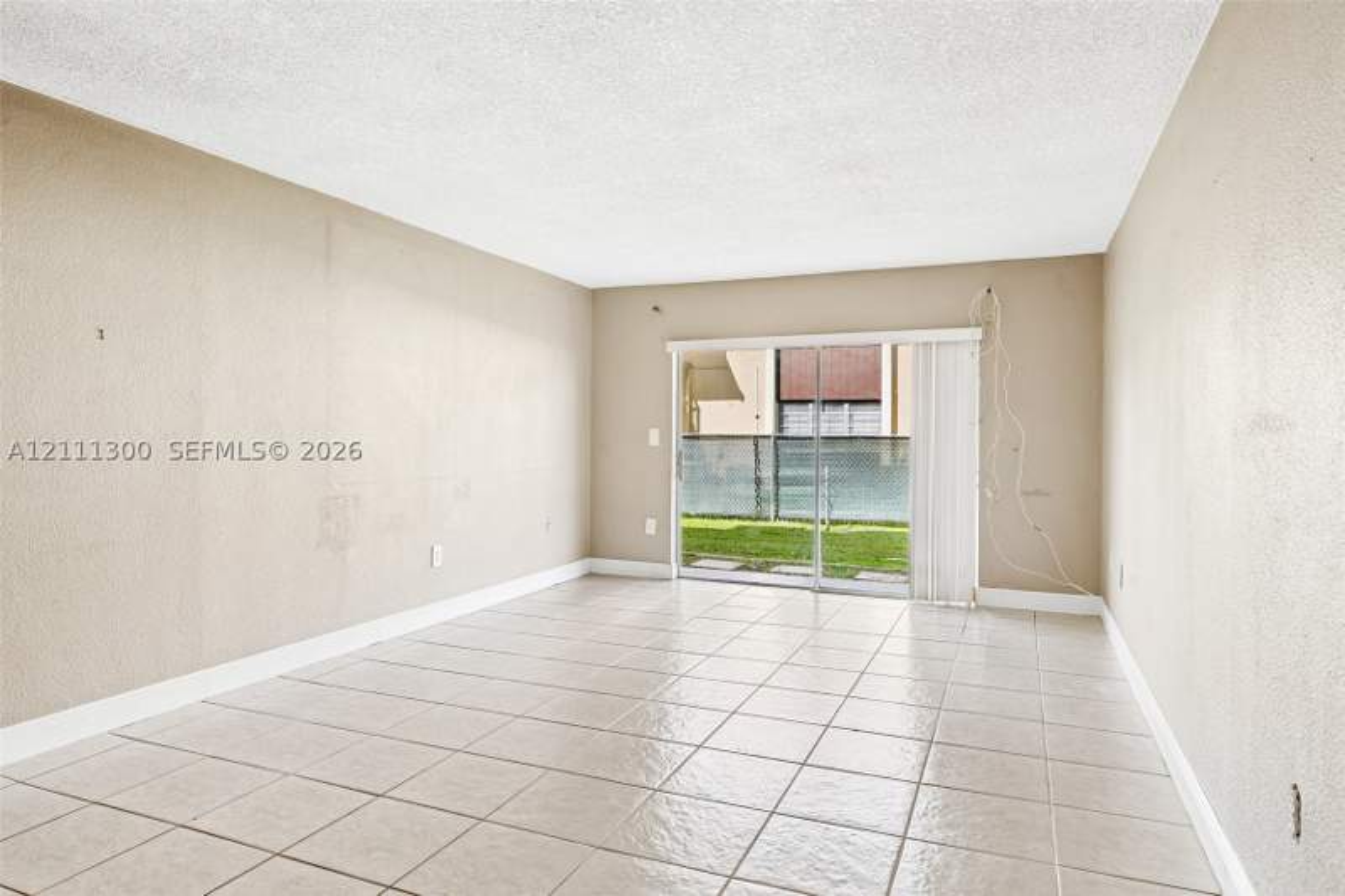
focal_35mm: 22
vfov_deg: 57.2
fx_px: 822
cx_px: 672
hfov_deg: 78.6
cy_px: 448
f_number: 8
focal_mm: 22
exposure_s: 1/30
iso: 100
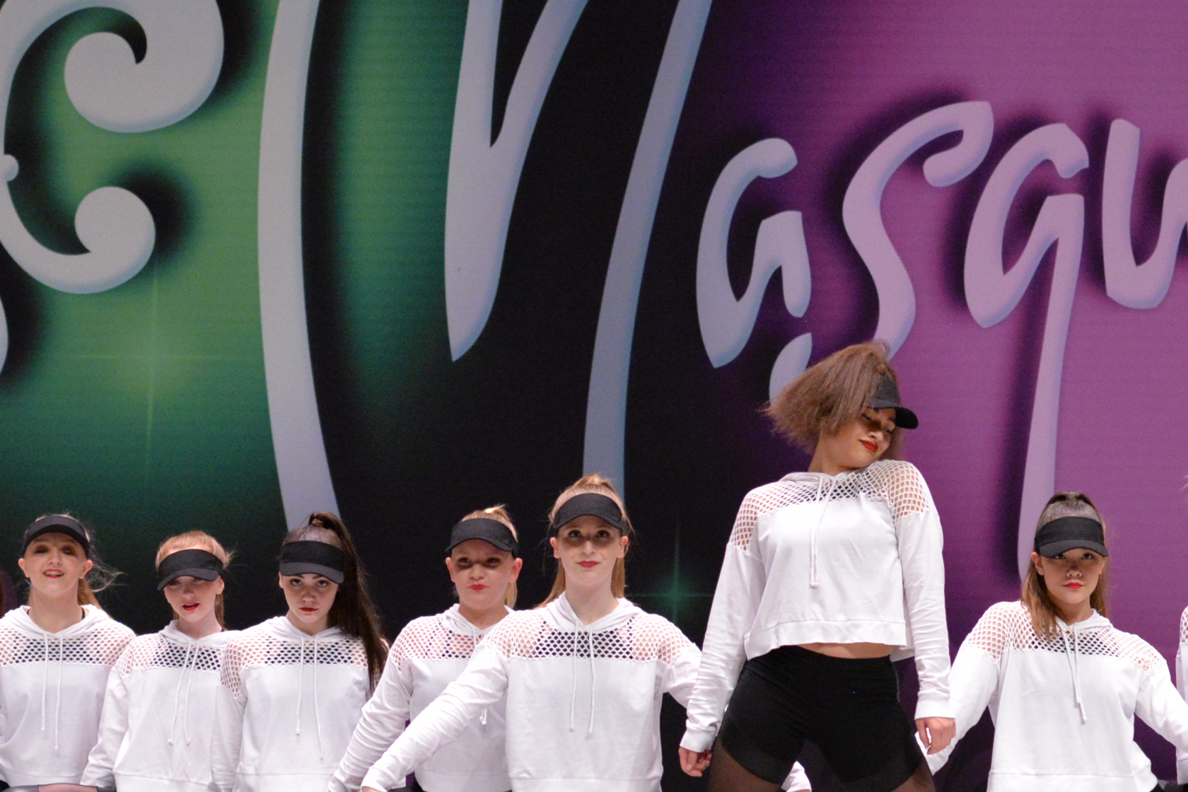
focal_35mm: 188
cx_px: 792
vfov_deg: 7.3
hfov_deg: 10.9
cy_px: -11
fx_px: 6204
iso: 4000
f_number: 2.8
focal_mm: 70
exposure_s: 1/500
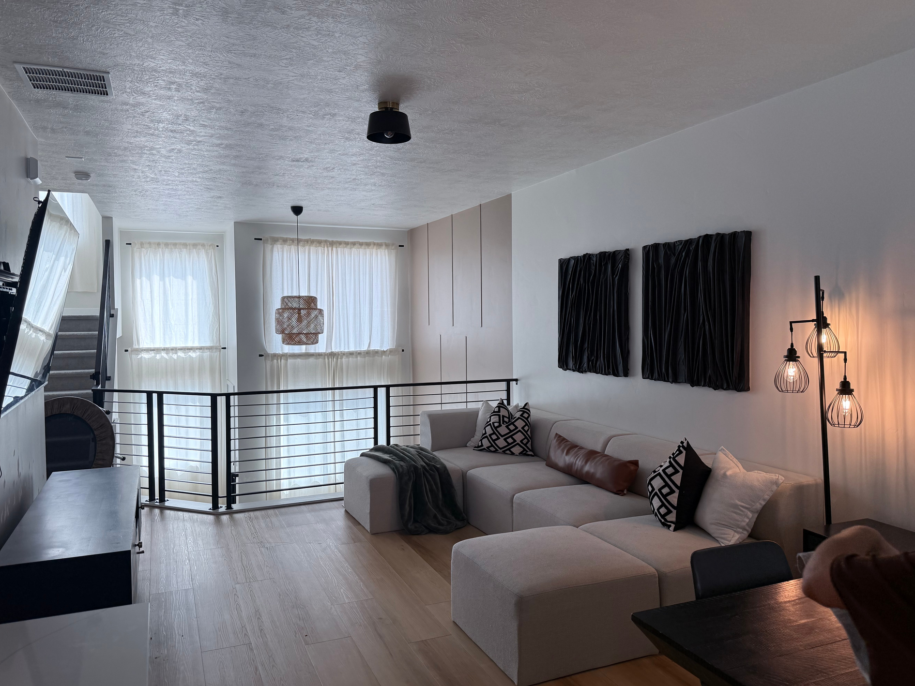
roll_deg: +0.9
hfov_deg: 67.3
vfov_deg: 53.1
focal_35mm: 26
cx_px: 458
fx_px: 687
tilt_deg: -0.5
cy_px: 332
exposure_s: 1/237
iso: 100
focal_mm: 6.76
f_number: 1.78
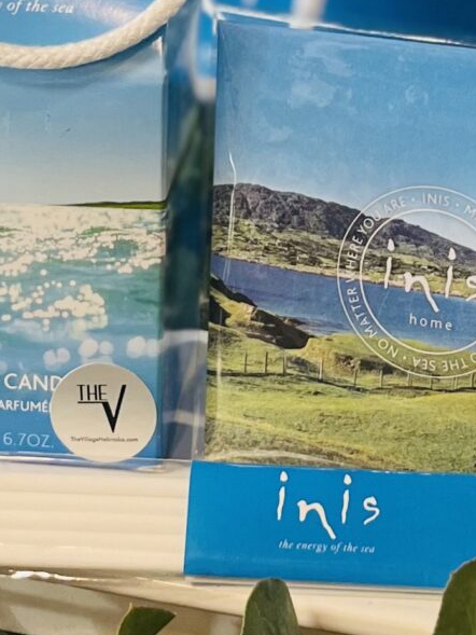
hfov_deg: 13.1
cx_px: 223
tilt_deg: -13.2
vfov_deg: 16.9
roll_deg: -1.0
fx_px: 2071
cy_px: -49
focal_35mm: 113
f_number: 1.6
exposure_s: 1/60
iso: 100
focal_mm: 5.1
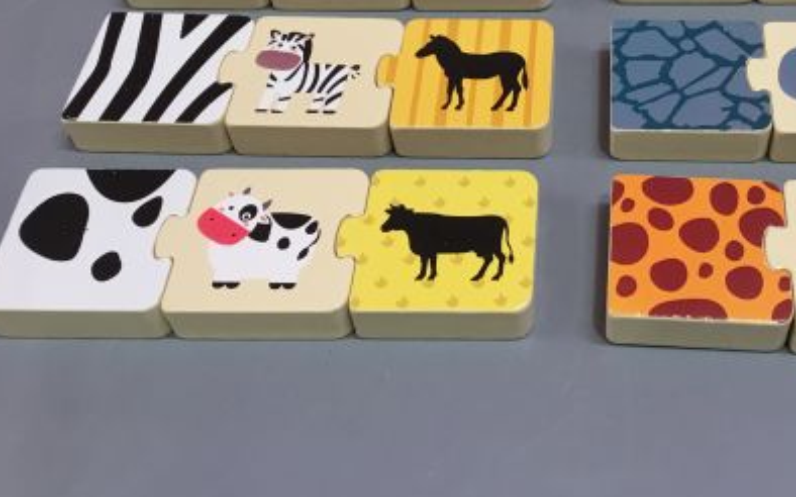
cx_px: 582
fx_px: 1084
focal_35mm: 50
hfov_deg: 39.4
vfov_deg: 25.1
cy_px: 61
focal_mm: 3.3
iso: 80
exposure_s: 1/33
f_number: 2.4
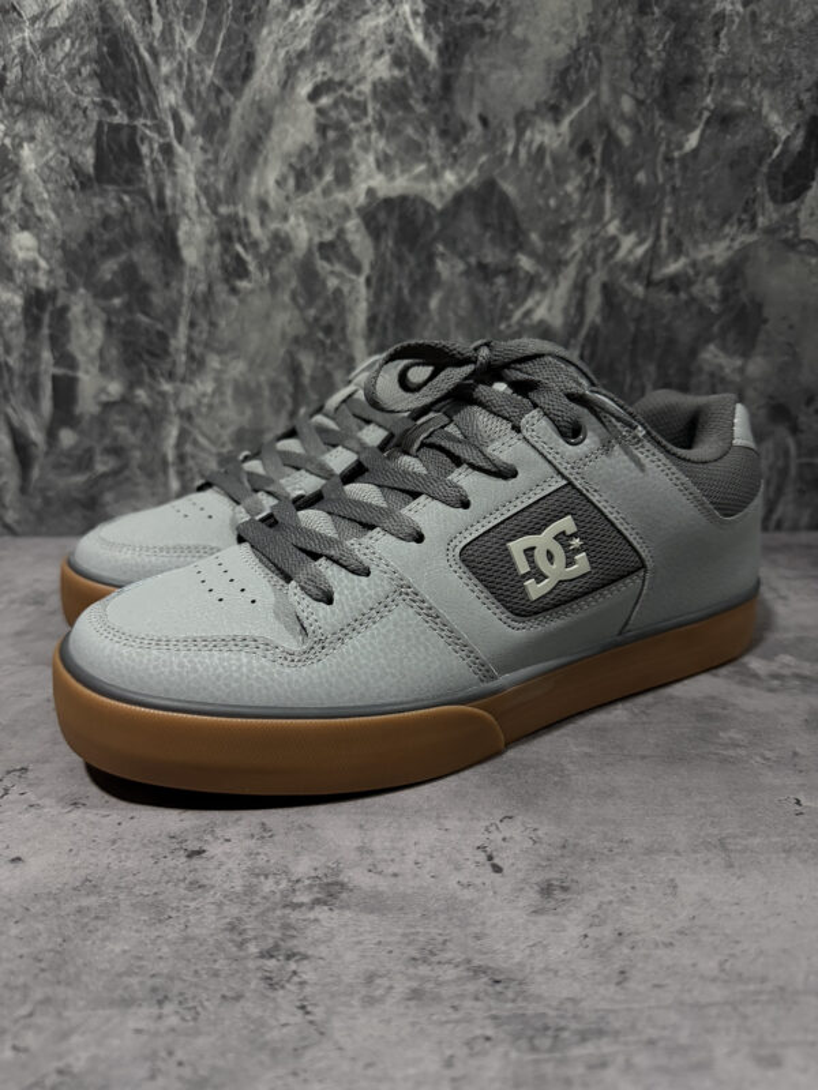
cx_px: 409
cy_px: 545
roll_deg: +0.7
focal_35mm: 24
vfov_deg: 71.6
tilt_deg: -17.7
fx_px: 756
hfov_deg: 56.8
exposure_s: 1/60
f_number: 1.78
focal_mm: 6.76
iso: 500
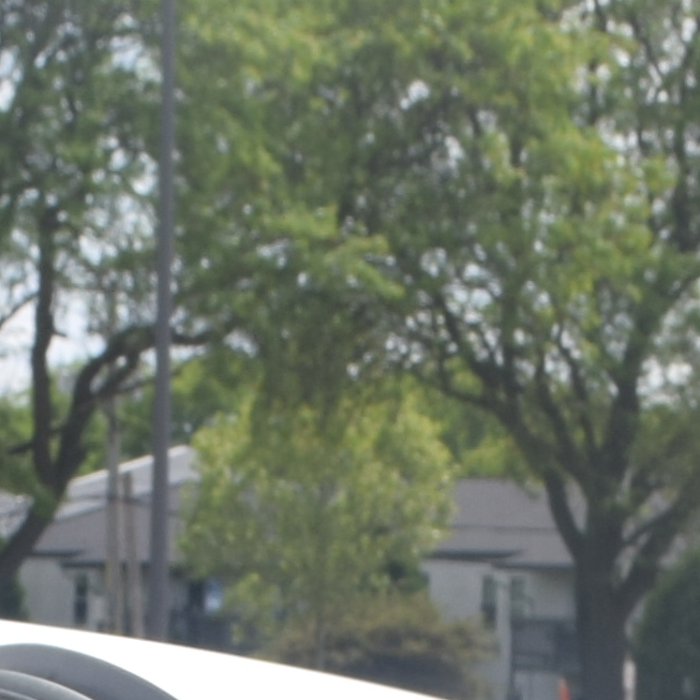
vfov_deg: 6.5
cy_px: 2040
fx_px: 5626
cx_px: 750
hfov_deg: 7.1
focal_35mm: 246
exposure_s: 1/200
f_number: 11
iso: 100
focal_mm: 21
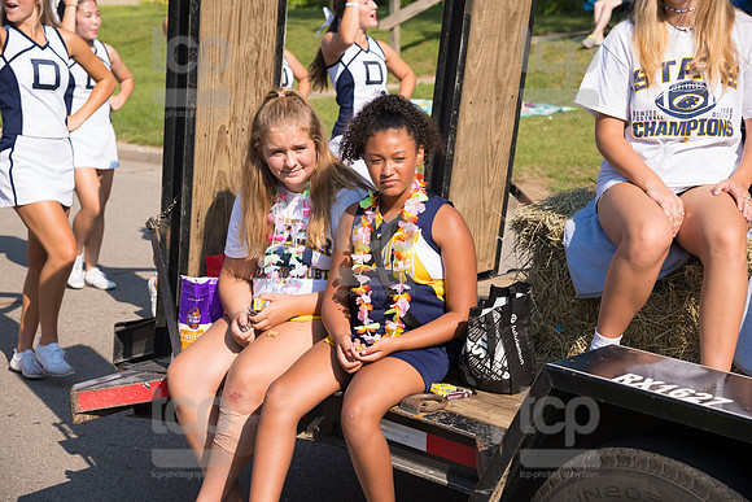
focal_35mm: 82
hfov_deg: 24.8
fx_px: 1713
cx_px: 376
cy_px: 251
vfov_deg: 16.7
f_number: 6.3
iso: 320
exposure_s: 1/800
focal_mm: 82
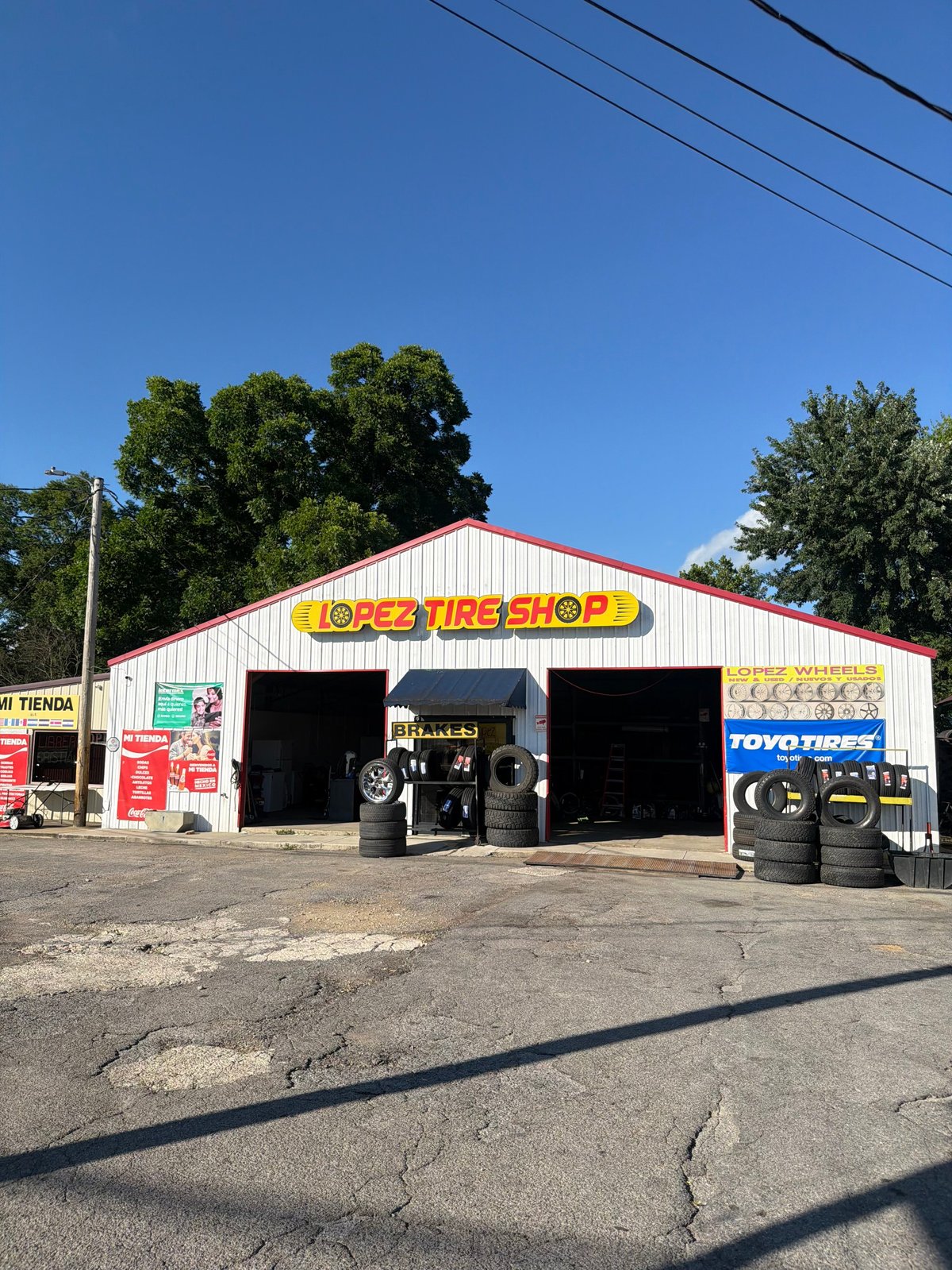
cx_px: 476
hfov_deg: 56.8
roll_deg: -0.7
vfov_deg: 71.6
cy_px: 635
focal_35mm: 24
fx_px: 880
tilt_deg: +7.0
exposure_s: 1/5319
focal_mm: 6.76
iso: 80
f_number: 1.78
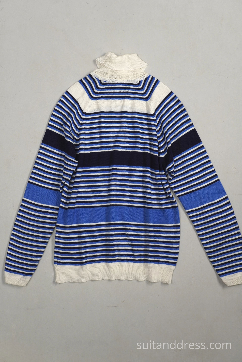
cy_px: 181
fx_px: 484
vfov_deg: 41.1
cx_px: 121
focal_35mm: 48
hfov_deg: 28.1
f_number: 10
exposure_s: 1/30
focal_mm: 32
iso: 400
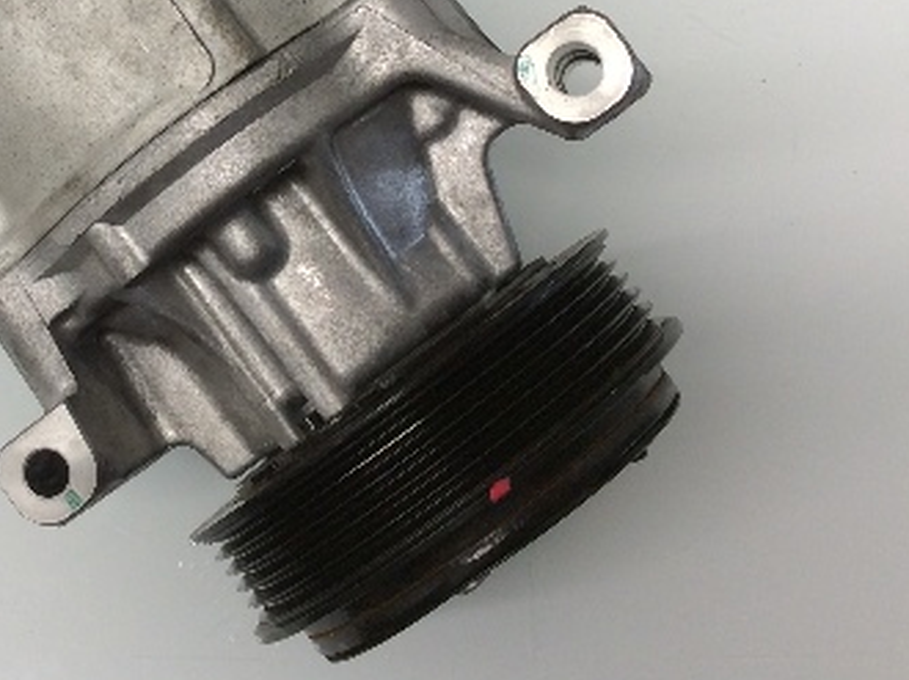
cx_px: 174
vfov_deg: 23.1
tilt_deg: -71.1
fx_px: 1627
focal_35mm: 62
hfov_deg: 30.4
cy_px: 91
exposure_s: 1/60
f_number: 2.4
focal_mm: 3.3
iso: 40
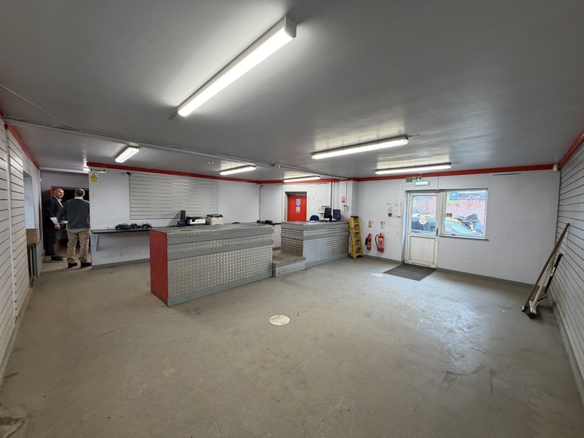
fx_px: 236
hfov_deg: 102.1
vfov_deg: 85.7
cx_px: 292
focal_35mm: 14
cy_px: 219
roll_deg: -0.6
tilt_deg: -3.2
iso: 160
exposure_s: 1/100
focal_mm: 2.22
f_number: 2.2
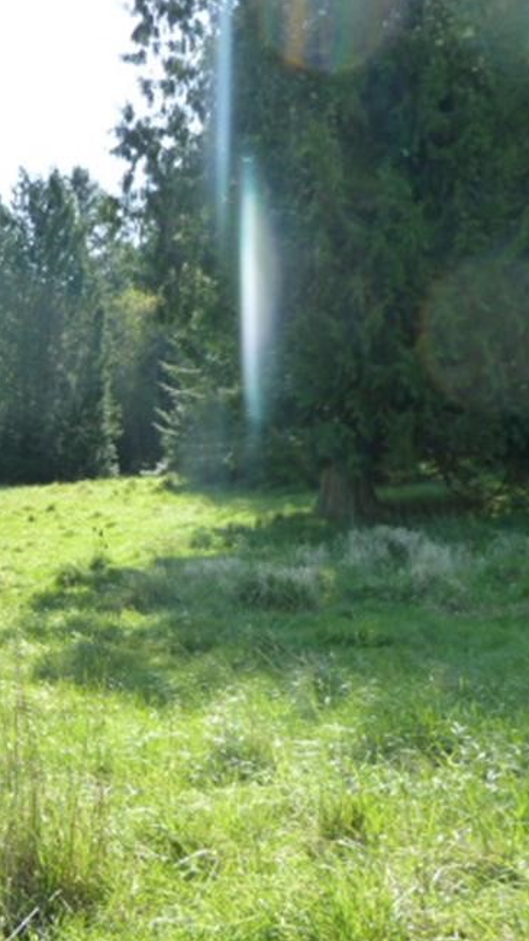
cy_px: 481
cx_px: -168
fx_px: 1372
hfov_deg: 20.0
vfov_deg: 37.8
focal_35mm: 55
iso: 125
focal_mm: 5.3
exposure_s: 1/200
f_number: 4
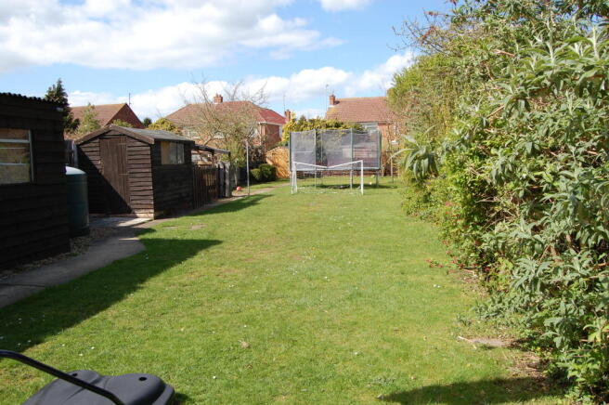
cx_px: 304
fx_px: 482
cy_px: 202
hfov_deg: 64.6
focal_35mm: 28
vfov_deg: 45.6
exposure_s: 1/250
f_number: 8
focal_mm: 19
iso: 200
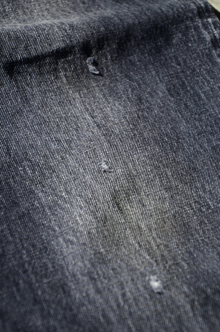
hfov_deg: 11.7
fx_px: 1077
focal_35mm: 117
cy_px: 166
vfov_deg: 17.5
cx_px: 110
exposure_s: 1/500
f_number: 5.3
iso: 125
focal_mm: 78
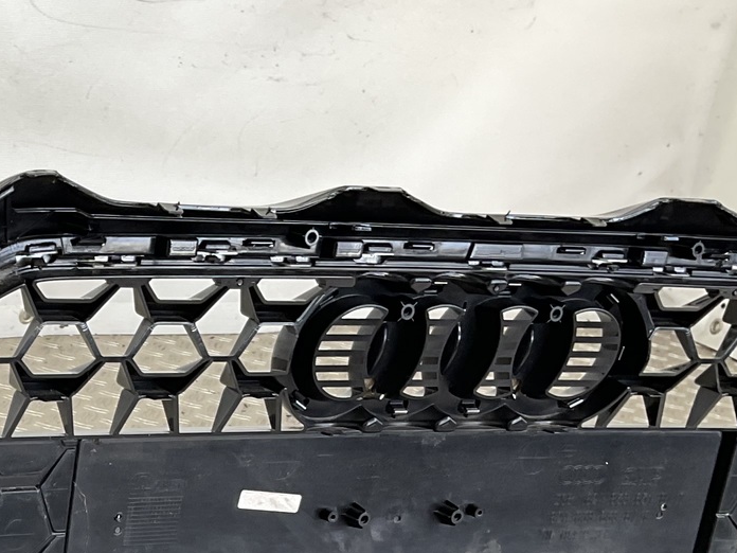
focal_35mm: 84
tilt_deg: -28.3
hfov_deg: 21.8
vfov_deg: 16.5
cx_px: -111
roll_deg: -9.7
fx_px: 1788
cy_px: 750
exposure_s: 1/100
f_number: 1.8
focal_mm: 3
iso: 16
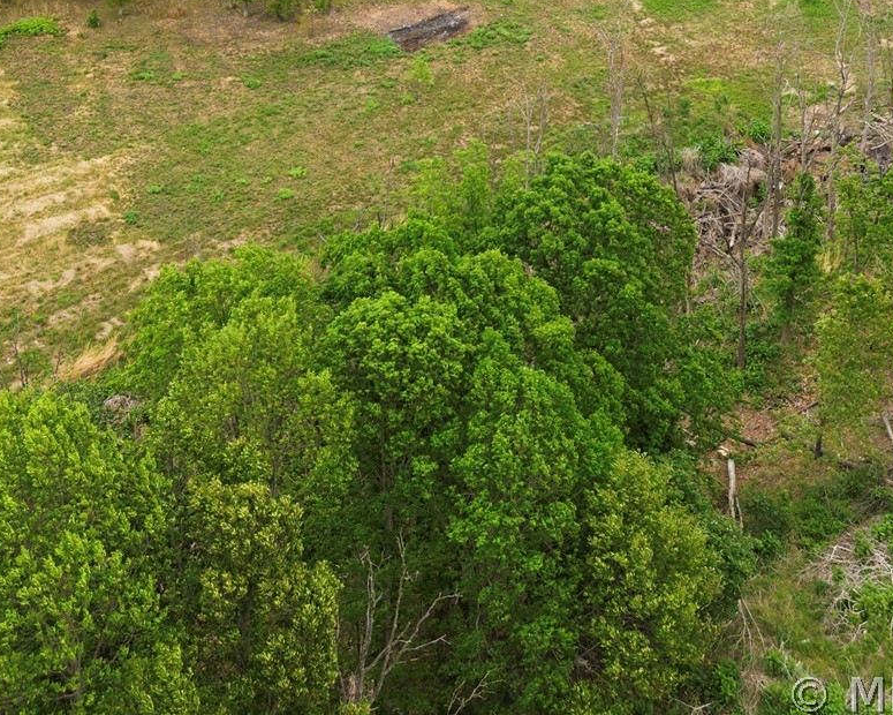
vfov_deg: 24.3
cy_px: -97
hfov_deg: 32.5
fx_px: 1533
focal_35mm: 58
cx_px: 426
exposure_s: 1/1500
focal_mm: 8.7
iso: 290
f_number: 1.8
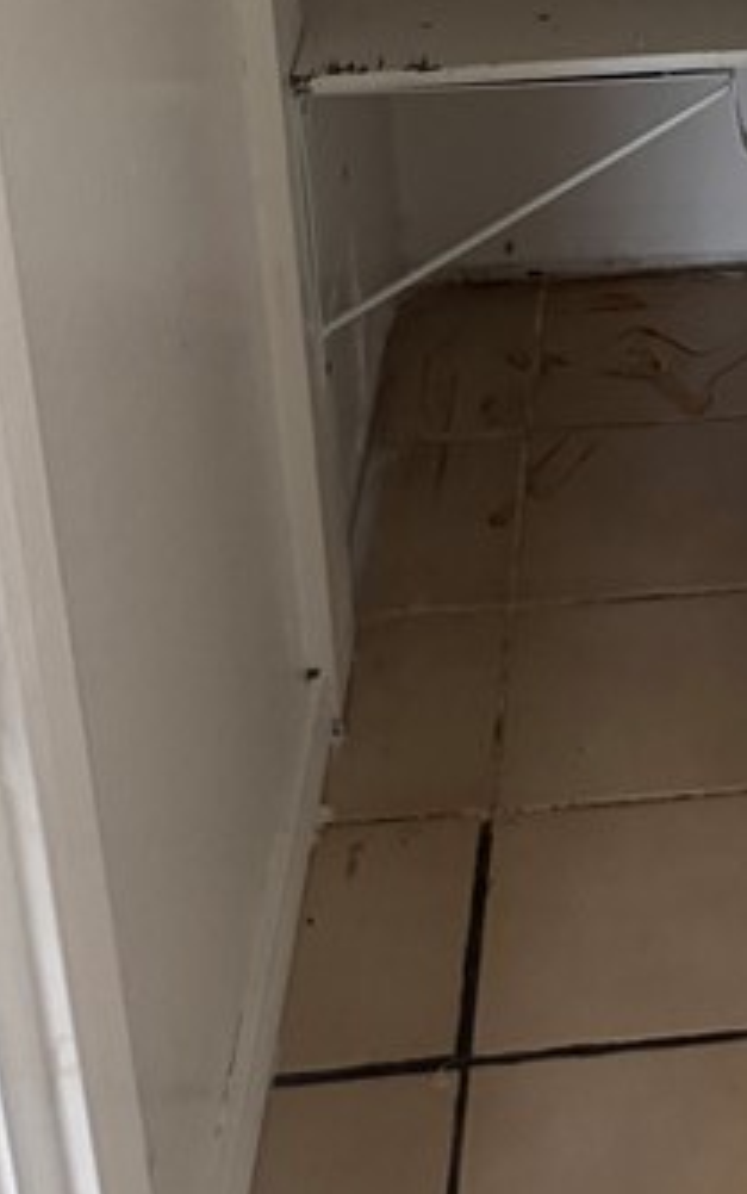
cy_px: -254
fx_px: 2539
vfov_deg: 24.0
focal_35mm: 78
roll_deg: -3.3
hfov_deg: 14.9
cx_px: 1276
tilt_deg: -24.7
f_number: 1.78
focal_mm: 6.76
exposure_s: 1/60
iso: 400
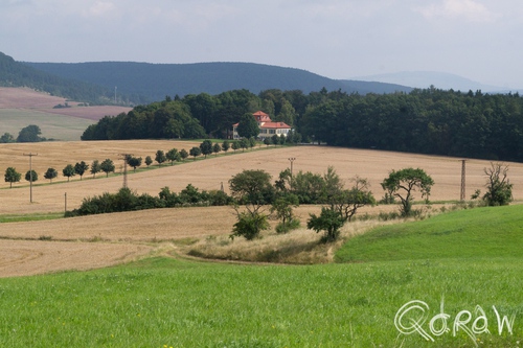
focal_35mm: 82
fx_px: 1198
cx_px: 262
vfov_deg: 16.5
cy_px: 174
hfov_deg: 24.6
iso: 400
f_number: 14
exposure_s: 1/500
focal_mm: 55
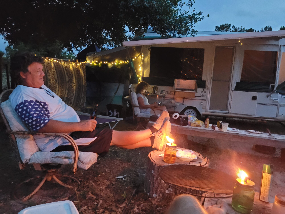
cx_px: 142
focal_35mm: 26
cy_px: 107
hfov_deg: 67.3
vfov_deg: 53.1
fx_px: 214
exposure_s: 1/24
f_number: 1.8
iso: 1600
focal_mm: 5.4
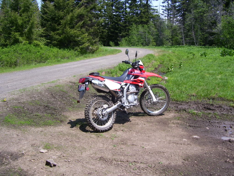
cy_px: 88
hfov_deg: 50.1
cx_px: 117
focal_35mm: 37
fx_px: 250
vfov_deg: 38.7
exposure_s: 1/350
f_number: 4.8
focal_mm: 6
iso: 80
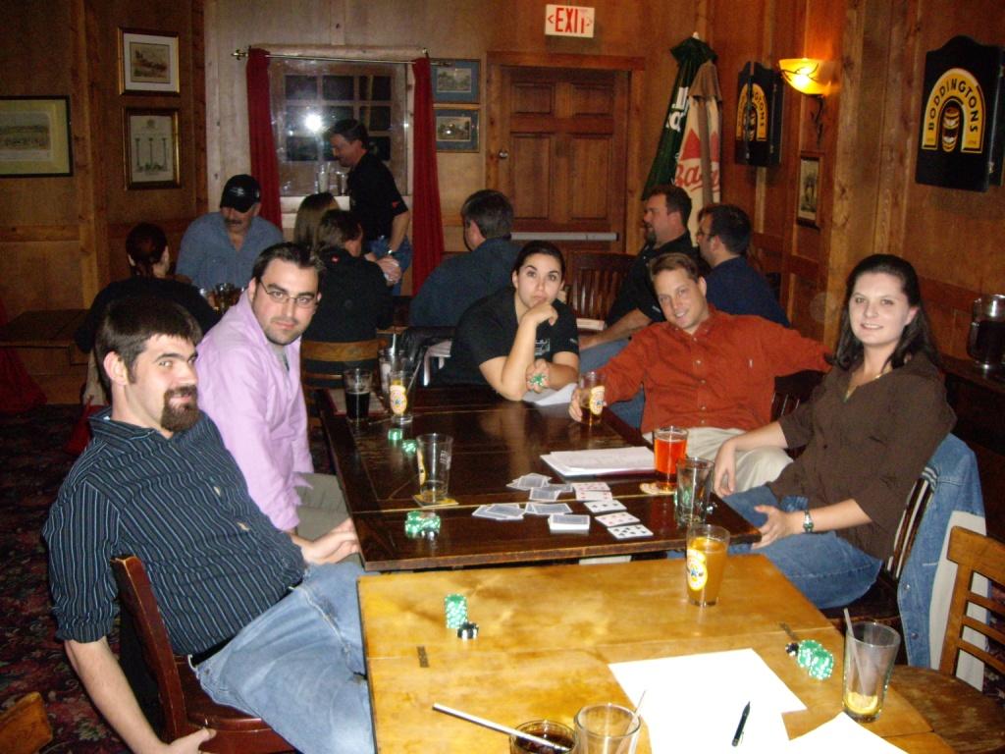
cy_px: 377
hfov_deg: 49.0
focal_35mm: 38
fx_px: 1103
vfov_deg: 37.7
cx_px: 502
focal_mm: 6.2
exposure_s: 1/40
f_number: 2.7
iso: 400
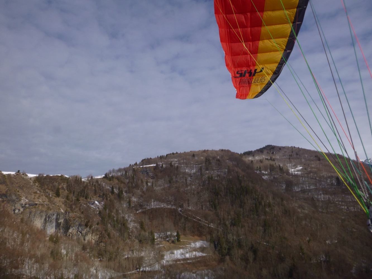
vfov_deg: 54.9
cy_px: 140
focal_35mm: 25
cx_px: 186
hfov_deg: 69.4
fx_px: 269
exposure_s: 1/800
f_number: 3.9
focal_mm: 4.5
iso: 100
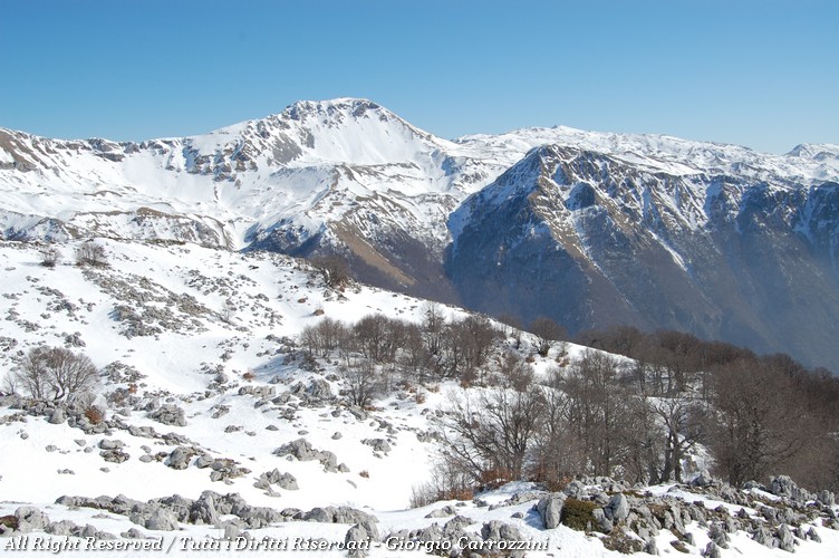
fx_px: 838
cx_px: 420
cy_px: 279
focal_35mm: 36
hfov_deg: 53.2
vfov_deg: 36.8
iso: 200
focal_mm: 24
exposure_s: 1/400
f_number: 10
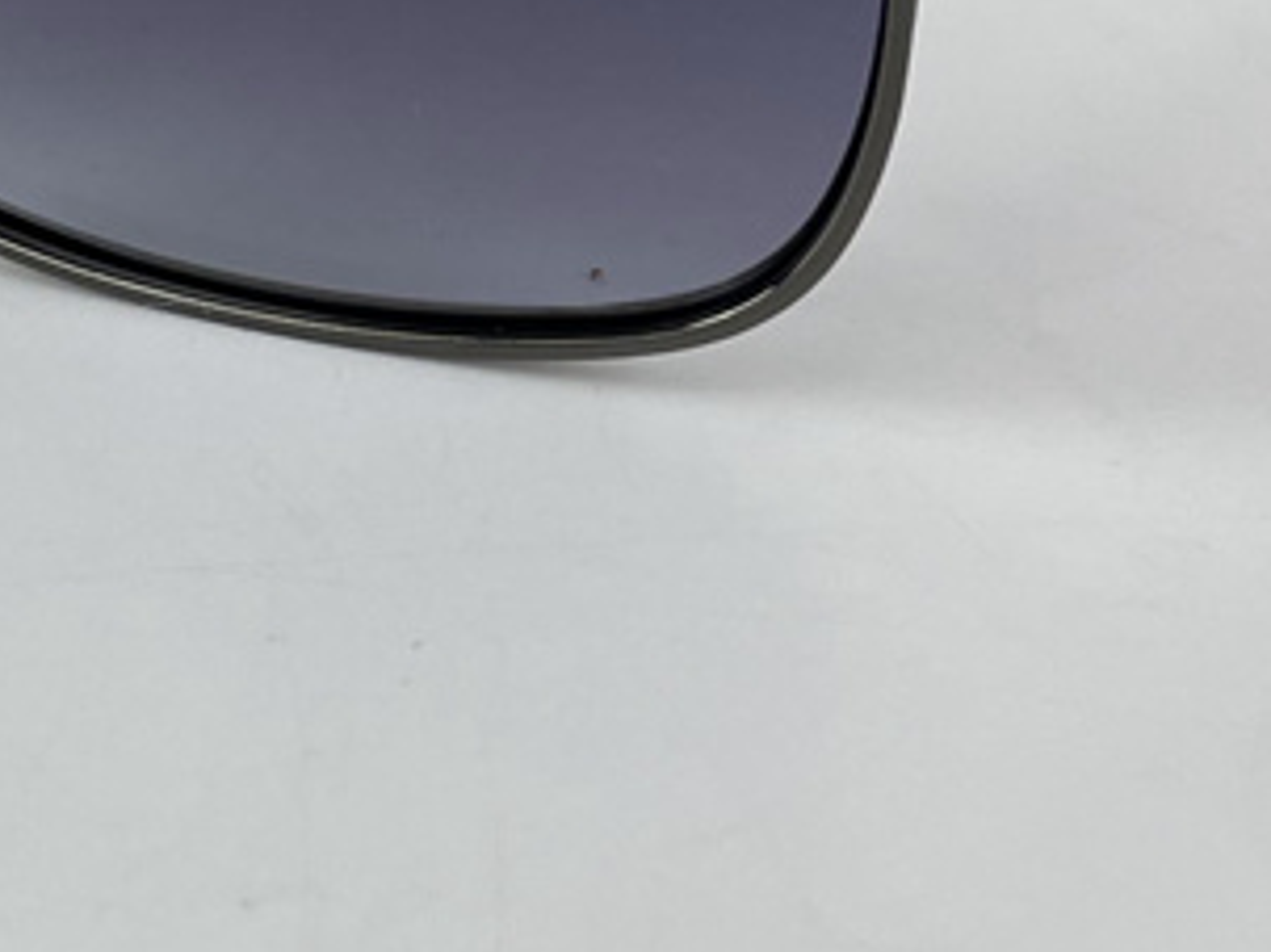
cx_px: -122
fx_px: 3780
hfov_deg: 18.4
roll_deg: +0.1
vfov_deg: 13.8
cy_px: -310
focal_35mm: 103
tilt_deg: -19.7
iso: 32
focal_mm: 4.2
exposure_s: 1/236
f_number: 1.6
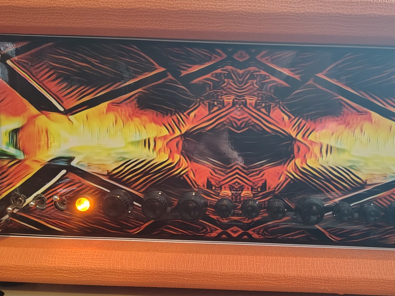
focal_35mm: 33
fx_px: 377
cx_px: 234
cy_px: 190
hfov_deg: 55.0
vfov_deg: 42.5
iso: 1976
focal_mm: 5.56
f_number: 1.8
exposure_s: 1/30
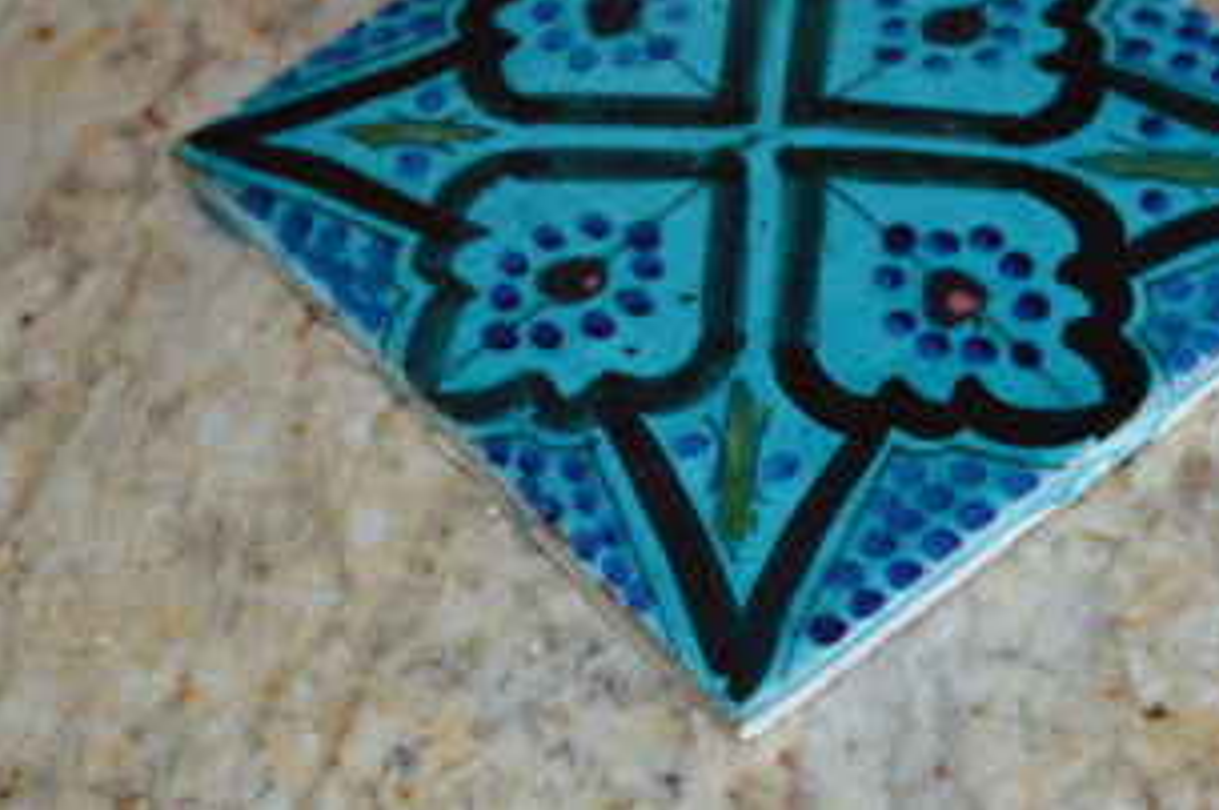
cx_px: 760
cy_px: 261
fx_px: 3811
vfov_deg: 12.1
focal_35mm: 113
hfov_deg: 18.1
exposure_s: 1/60
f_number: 5.6
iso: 800
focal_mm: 55
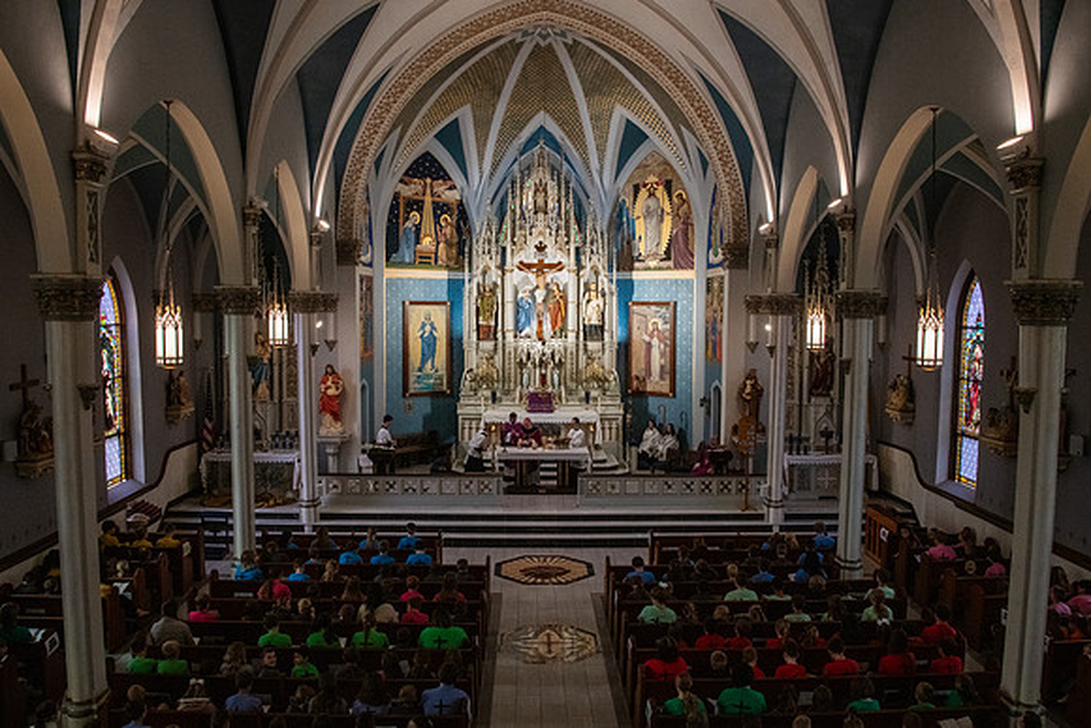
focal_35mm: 28
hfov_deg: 64.7
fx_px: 862
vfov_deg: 45.8
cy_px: 364
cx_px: 546
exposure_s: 1/80
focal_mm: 28
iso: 4000
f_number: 14
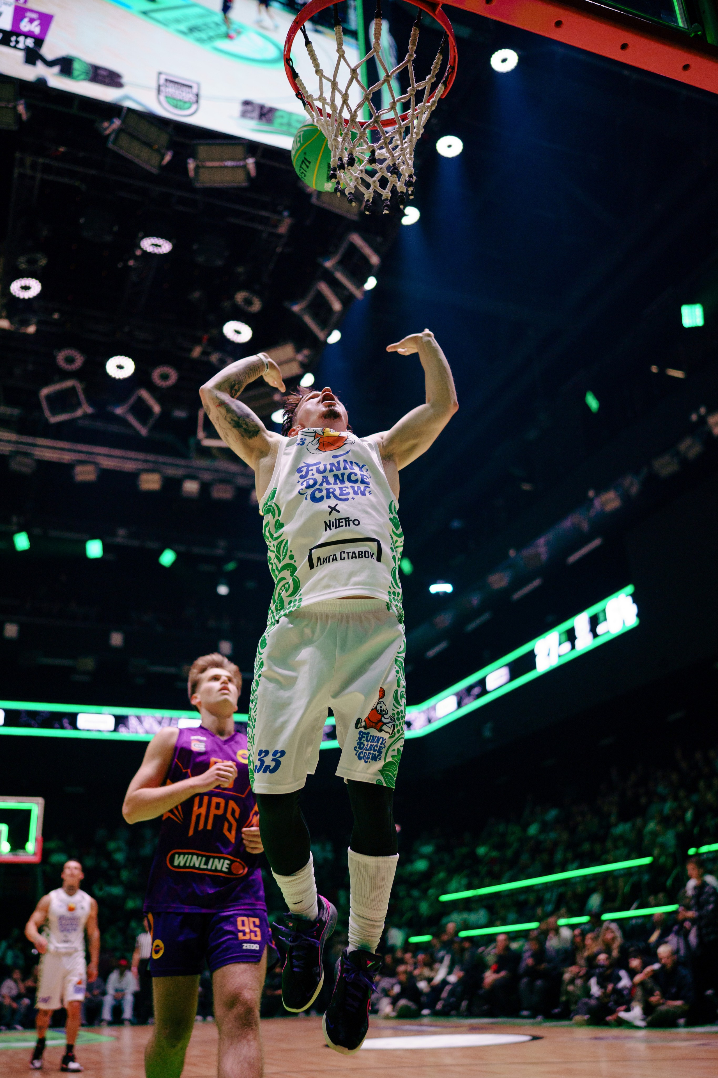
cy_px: 539
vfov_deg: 54.4
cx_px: 359
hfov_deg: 37.9
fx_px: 1047
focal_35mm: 35
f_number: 1.4
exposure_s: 1/800
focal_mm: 35
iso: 500
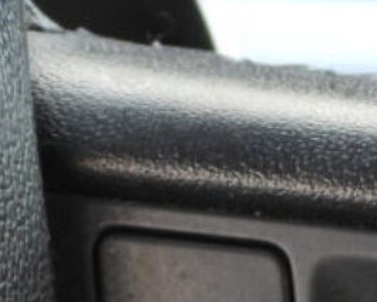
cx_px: 548
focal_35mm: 538
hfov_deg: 3.6
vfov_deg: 2.9
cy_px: 383
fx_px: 6003
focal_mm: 16.3
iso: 110
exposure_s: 1/60
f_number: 3.5
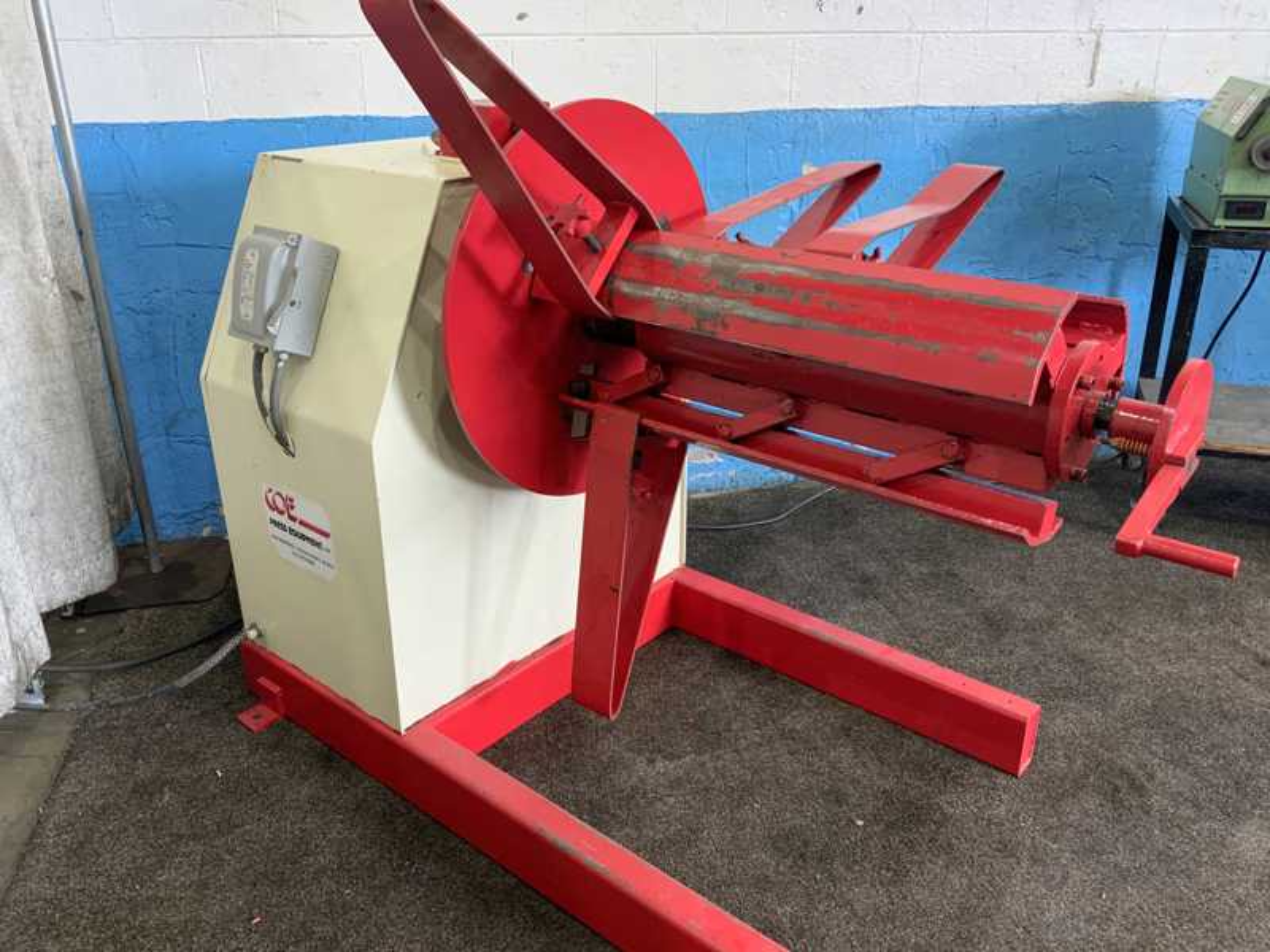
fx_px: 1064
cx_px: 635
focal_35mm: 29
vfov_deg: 48.2
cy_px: 476
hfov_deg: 61.7
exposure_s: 1/60
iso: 80
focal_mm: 3
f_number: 1.8
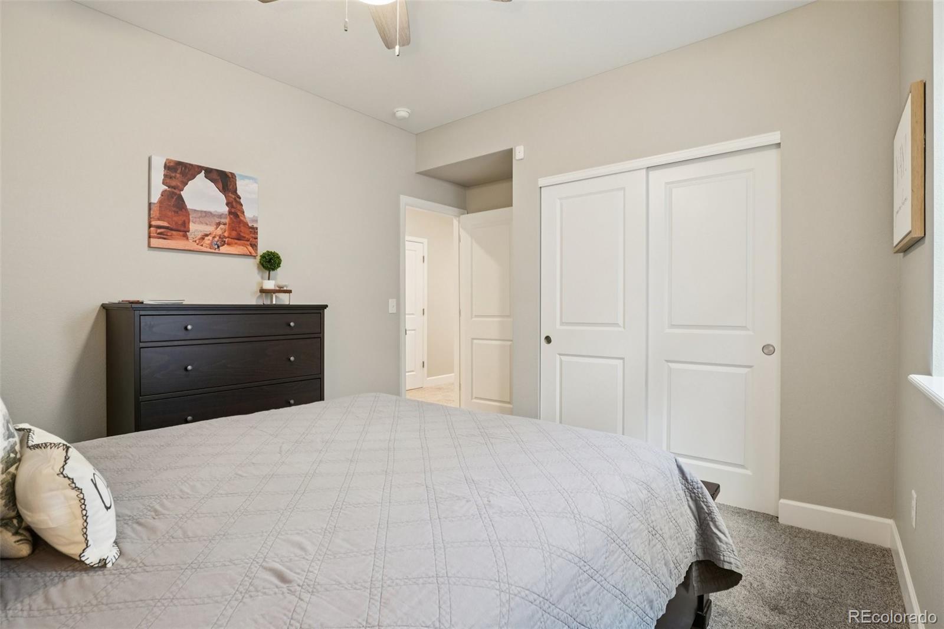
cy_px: 314
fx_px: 433
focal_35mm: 16
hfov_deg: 95.0
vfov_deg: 72.0
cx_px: 472
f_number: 8
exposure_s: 1/6
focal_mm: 11
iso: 400
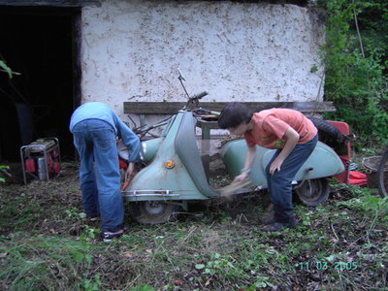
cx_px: 194
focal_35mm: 35
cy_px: 146
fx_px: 392
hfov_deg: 52.6
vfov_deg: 40.7
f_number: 2.8
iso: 50
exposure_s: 1/55
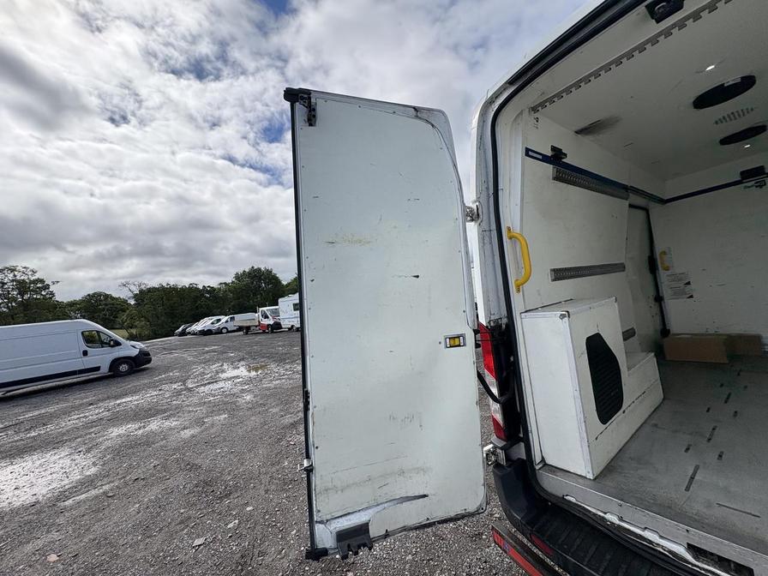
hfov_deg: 102.1
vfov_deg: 85.7
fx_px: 311
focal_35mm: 14
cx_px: 384
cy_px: 288
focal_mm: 2.22
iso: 50
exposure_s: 1/1789
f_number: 2.2
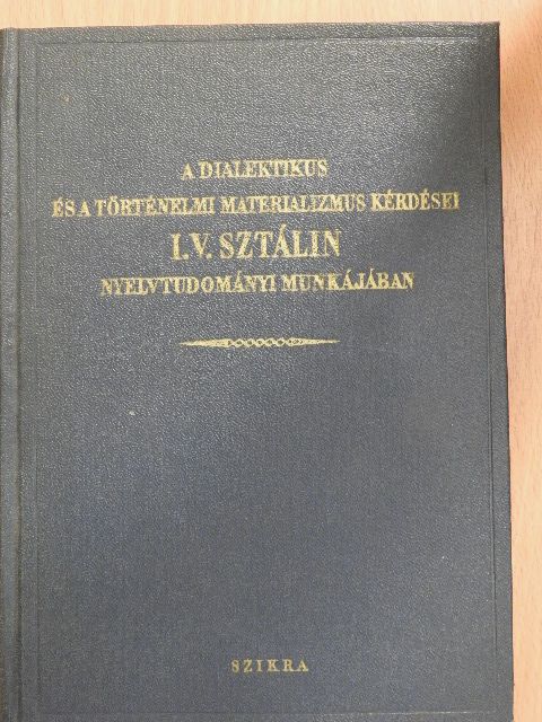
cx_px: 271
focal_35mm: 45
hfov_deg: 32.2
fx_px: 939
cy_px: 361
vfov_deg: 42.1
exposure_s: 1/6
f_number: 4
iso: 800
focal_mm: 8.1
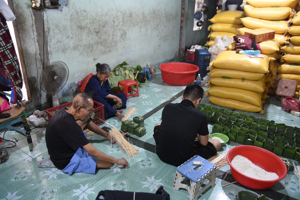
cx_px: 150
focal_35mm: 48
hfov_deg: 41.1
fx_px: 400
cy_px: 100
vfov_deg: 28.1
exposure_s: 1/40
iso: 800
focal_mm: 32
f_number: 3.2
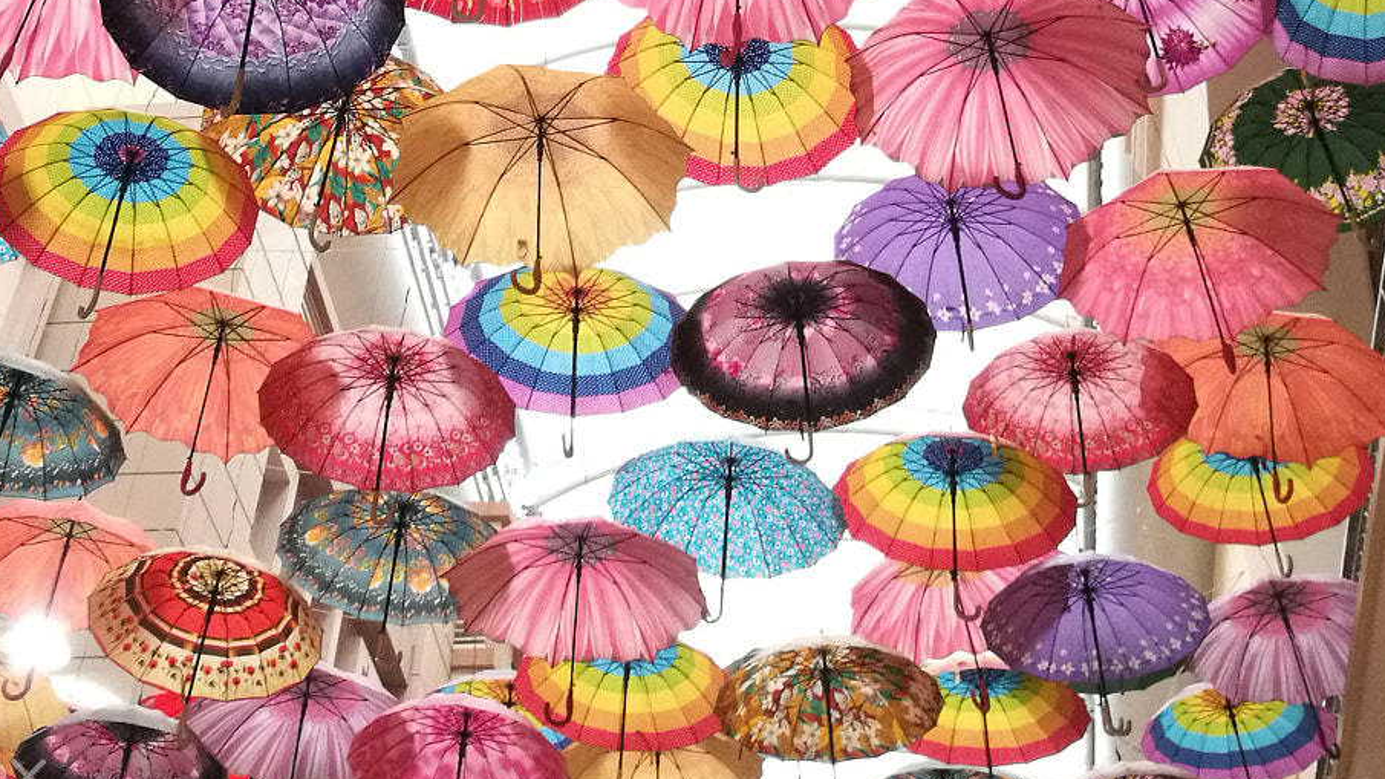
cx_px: 585
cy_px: -230
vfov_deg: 21.0
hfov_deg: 39.8
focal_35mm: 52
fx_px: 1910
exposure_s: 1/25
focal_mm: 4.5
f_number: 2.2
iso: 320
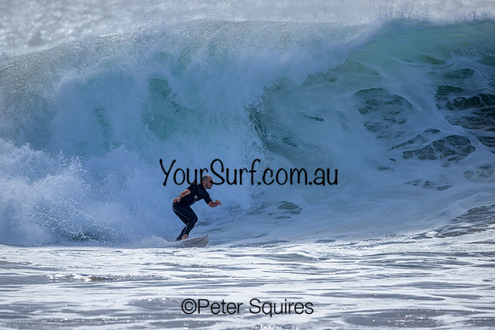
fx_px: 11002
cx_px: 248
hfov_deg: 2.6
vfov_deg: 1.7
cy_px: 165
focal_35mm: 800
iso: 250
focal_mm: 800
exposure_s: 1/2000
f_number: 6.3
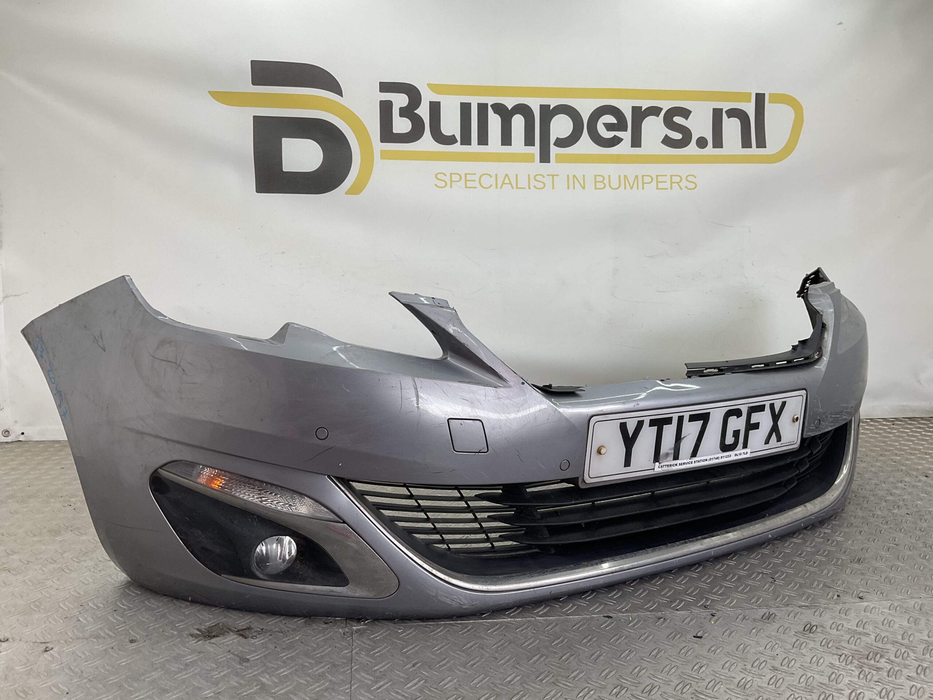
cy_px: 350
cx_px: 466
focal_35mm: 29
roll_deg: -1.4
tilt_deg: -8.9
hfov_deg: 61.7
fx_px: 782
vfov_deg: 48.2
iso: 16
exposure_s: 1/129
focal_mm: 3
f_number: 1.8
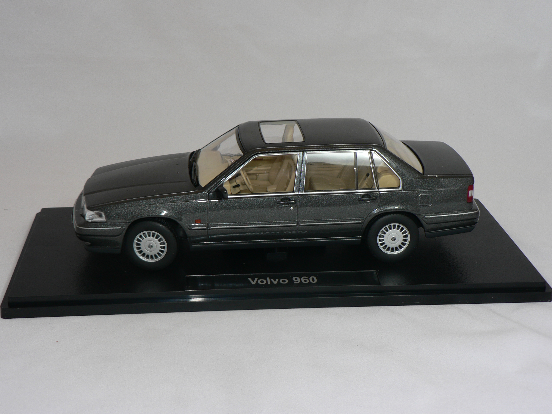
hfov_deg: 32.7
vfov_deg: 24.8
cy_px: 207
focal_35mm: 59
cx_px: 276
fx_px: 941
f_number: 3.2
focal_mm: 9.8
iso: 80
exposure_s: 1/60
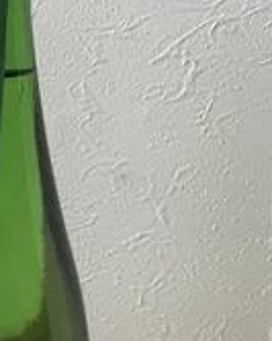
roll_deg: +0.2
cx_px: -132
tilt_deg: -12.5
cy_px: 281
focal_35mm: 148
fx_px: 1493
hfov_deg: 10.1
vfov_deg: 13.0
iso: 64
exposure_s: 1/30
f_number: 2.4
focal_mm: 3.3
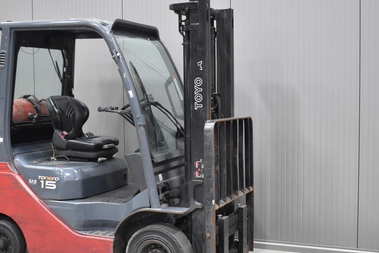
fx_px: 533
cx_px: 148
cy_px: 146
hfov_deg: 38.9
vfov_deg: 26.6
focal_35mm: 51
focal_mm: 25
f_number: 4
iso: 1600
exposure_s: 1/40
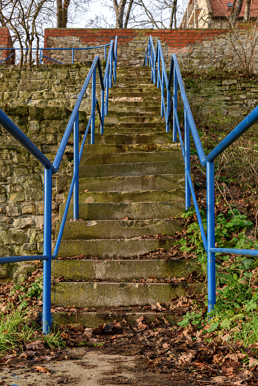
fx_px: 435
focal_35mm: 40
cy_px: 193
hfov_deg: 33.0
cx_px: 129
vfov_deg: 47.9
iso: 200
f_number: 8
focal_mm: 27
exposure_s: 1/100
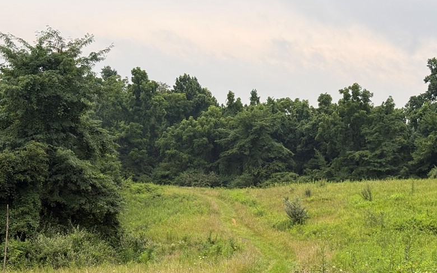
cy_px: 201
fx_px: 798
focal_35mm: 67
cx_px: 233
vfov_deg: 19.3
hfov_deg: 30.6
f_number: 1.78
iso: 64
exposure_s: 1/405
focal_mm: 6.76
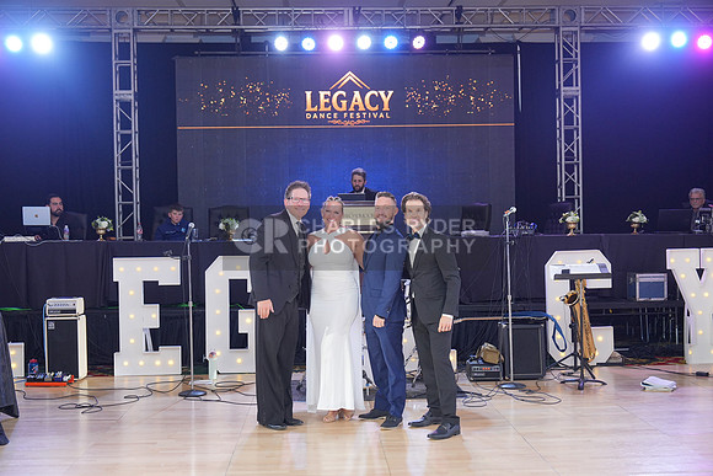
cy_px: 238
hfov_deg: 42.7
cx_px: 356
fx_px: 911
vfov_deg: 29.3
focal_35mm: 46
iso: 1250
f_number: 4
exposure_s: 1/200
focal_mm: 46
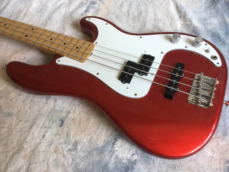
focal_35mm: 31
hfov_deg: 58.4
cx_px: 114
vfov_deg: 45.4
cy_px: 86
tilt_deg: -58.0
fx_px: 205
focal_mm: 3.3
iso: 64
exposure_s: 1/30
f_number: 2.4
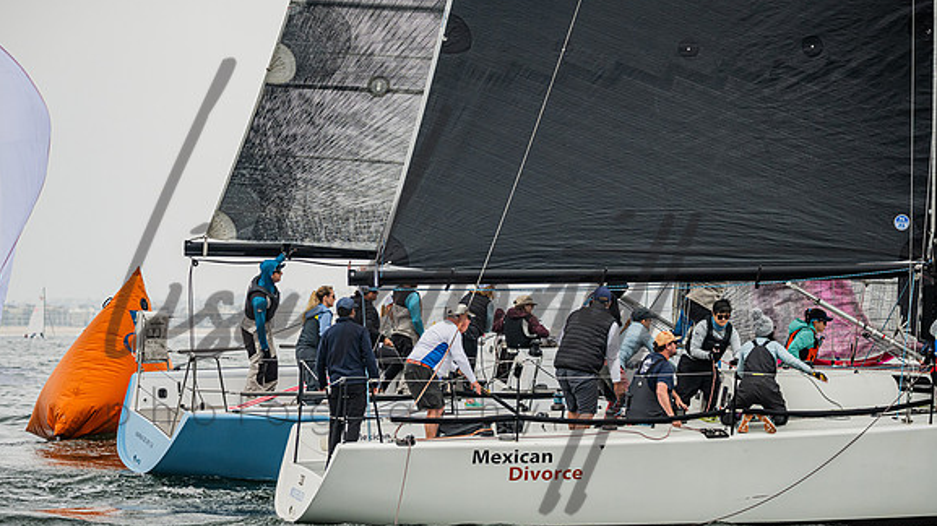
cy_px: 326
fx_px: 4669
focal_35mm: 188
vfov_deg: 6.4
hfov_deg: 11.5
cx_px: 414
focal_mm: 160
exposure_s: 1/4000
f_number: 4.8
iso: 640
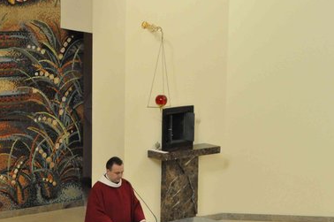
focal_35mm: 168
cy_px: 154
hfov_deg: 12.3
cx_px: 185
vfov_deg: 8.2
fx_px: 1555
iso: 2200
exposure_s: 1/30
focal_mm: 65
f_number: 8
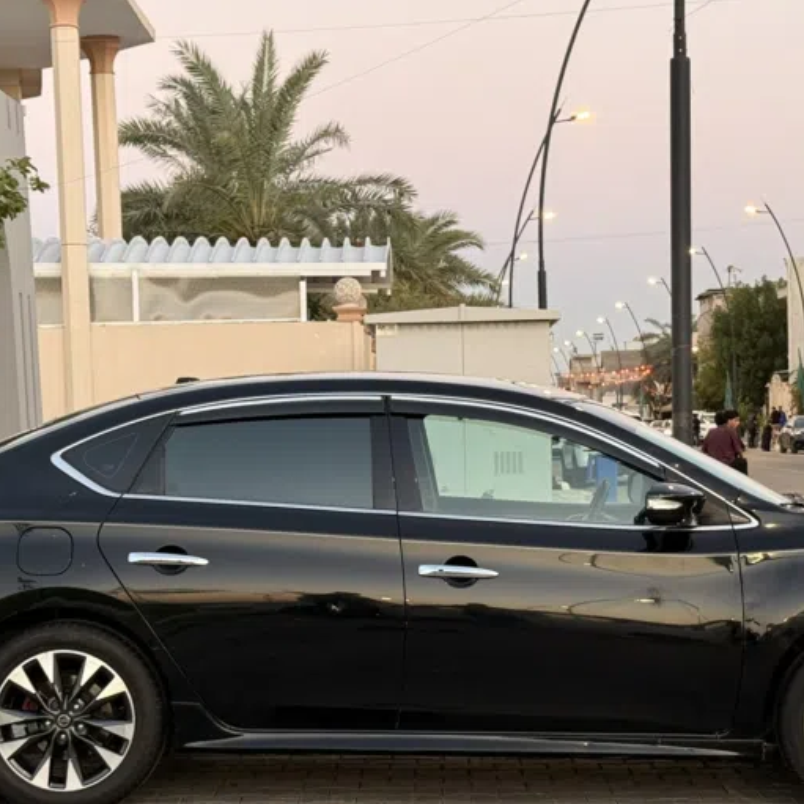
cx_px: 458
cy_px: 552
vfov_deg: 20.3
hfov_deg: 20.4
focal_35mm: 85
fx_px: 2234
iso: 200
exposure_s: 1/50
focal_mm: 6.76
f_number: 1.78
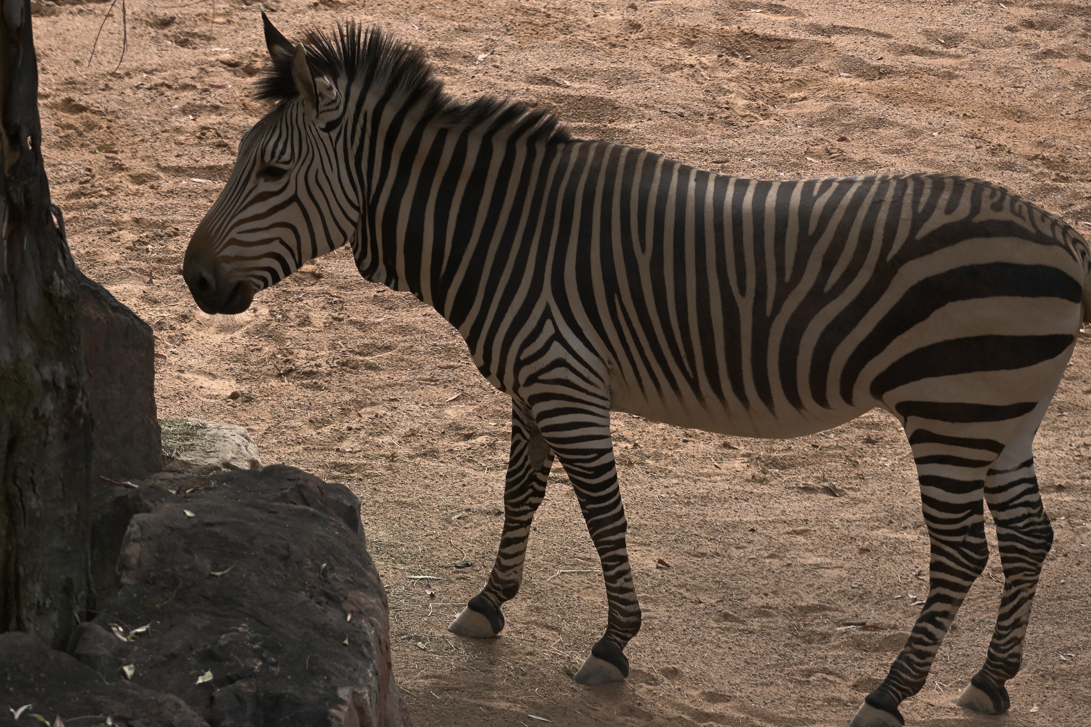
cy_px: 410
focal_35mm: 195
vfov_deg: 7.0
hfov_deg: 10.5
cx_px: 528
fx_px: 5909
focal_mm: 100
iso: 400
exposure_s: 1/640
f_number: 6.3
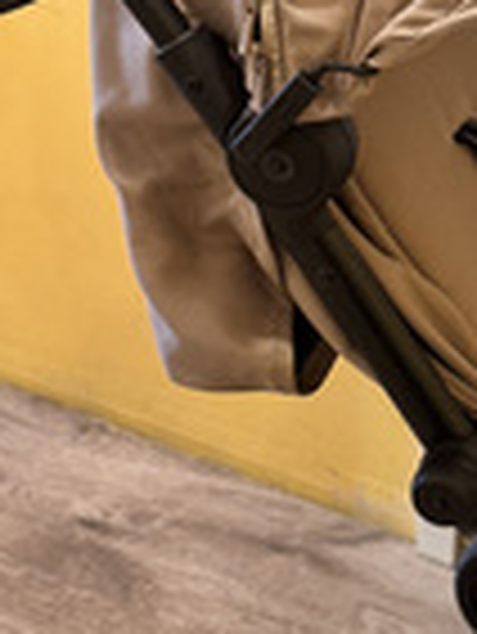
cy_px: 121
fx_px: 1559
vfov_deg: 22.7
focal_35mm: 85
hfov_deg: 16.5
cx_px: 605
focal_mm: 6.76
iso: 250
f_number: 1.78
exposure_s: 1/50
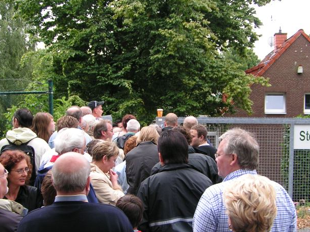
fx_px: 448
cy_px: 135
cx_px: 145
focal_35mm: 50
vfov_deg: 29.1
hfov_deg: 38.2
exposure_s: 1/100
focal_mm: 5.8
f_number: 4
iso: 50
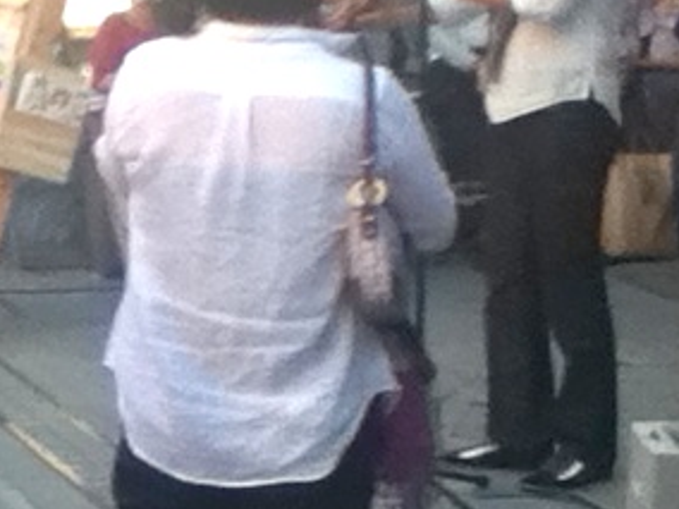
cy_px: 241
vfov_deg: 13.7
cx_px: -349
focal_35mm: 108
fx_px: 2118
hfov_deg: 16.5
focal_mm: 3.85
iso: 80
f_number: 2.4
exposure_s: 1/151
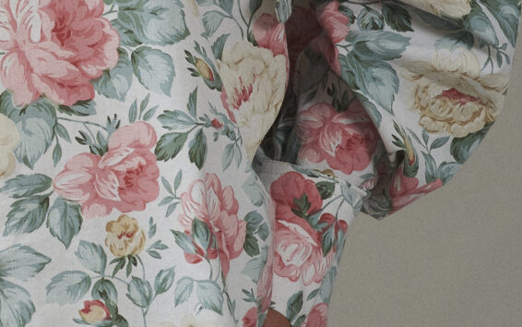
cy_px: -17
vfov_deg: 2.7
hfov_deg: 4.3
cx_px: -97
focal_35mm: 484
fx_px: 6887
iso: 200
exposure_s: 1/160
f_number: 13
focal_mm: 105
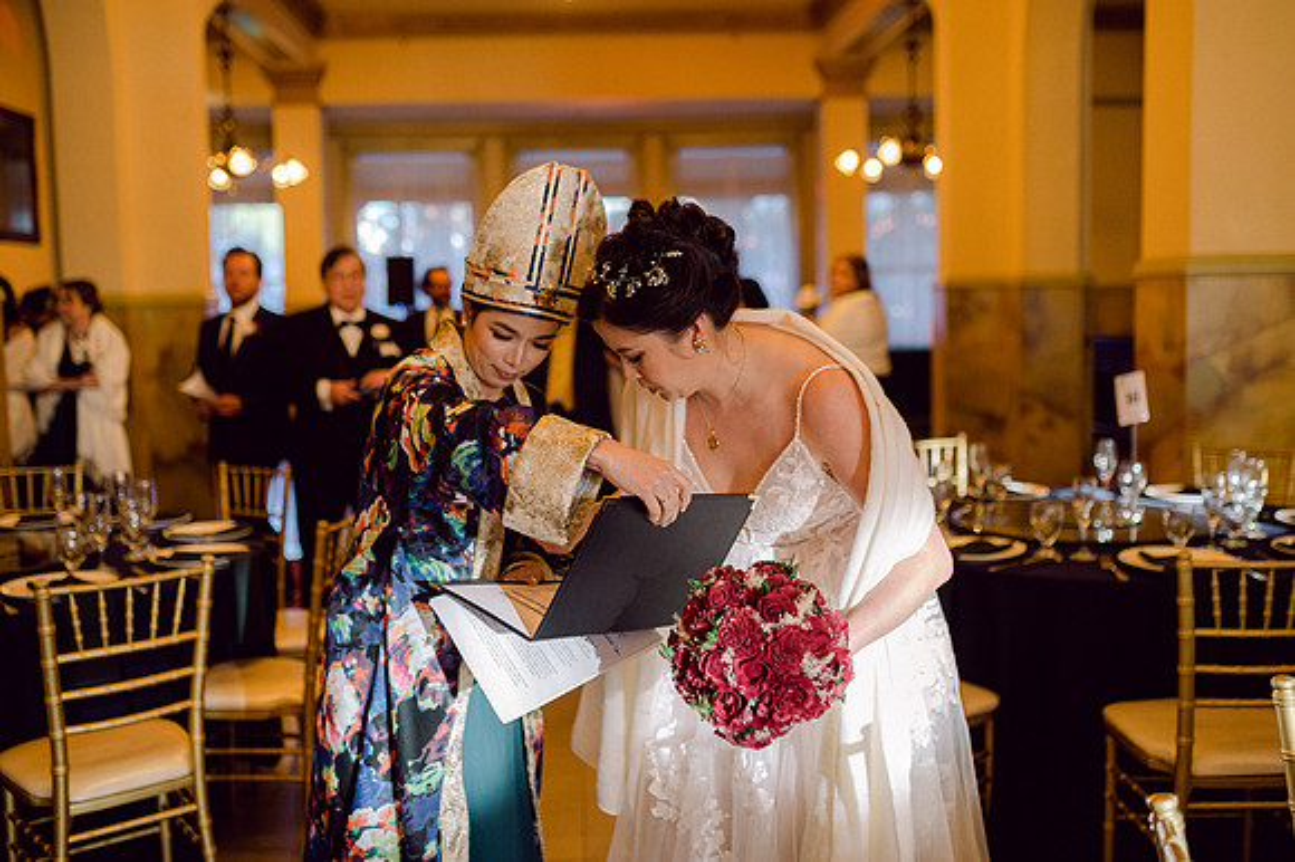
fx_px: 1285
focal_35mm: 36
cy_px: 431
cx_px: 648
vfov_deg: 37.1
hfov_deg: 53.5
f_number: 2
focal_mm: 35
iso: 1000
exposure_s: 1/500
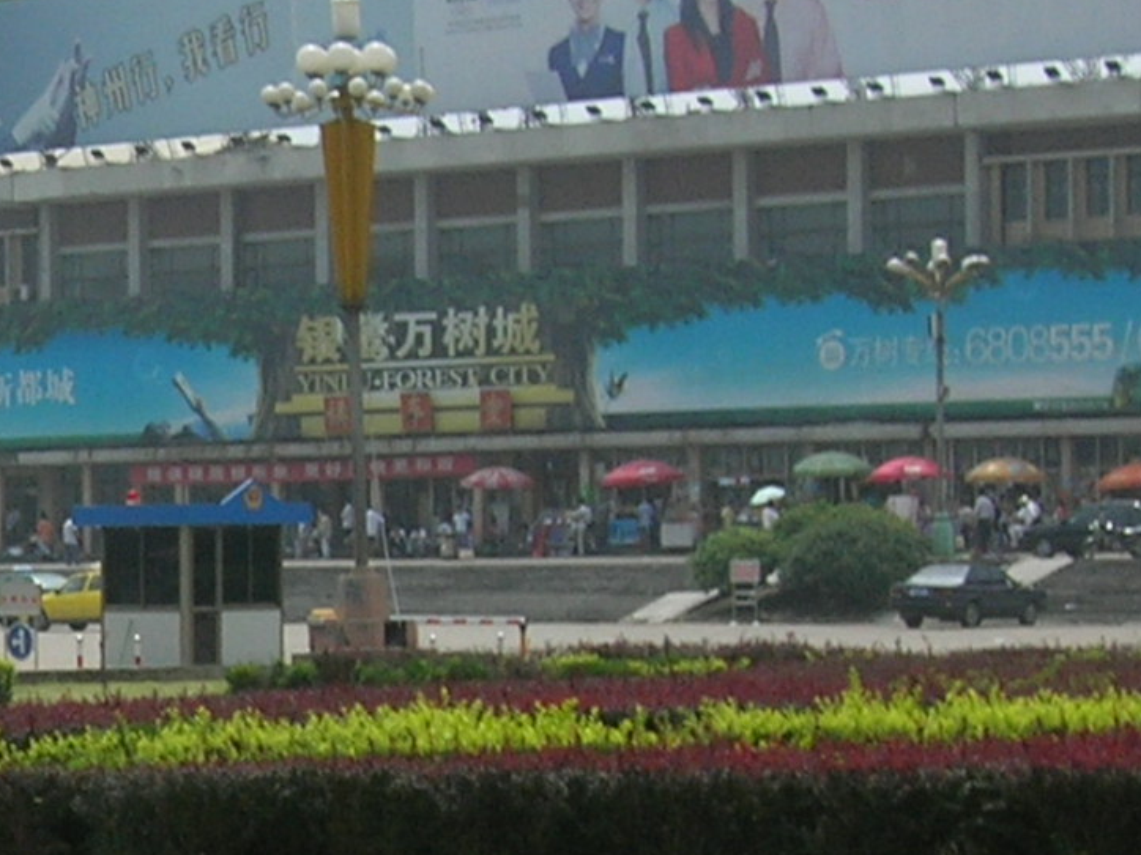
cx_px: 544
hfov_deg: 23.3
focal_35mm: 84
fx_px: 2769
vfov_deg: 17.4
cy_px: 183
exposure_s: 1/767
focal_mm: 7.8
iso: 64
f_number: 4.8
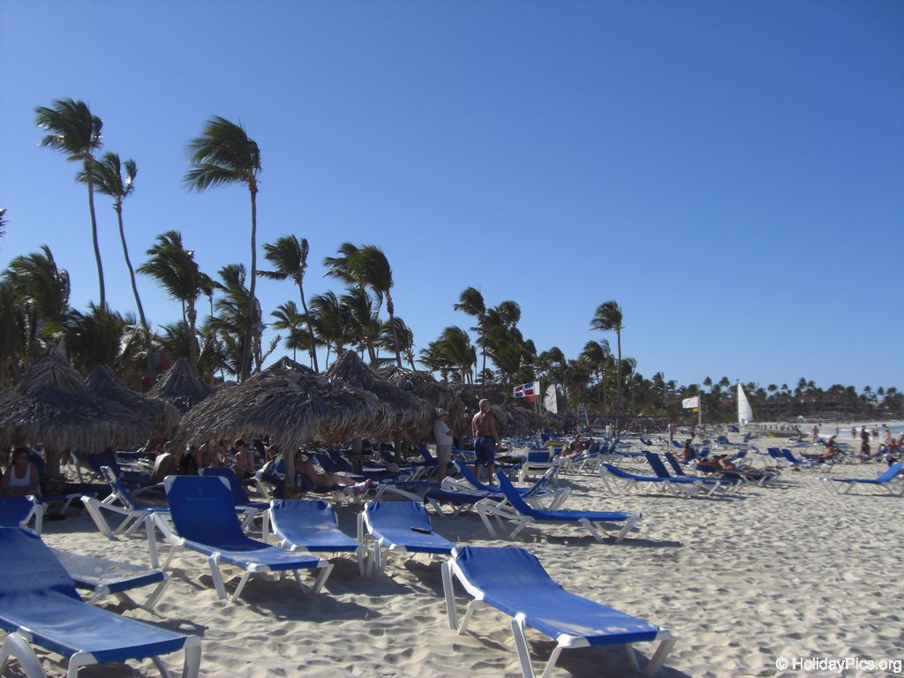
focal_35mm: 38
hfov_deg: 49.0
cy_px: 339
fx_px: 992
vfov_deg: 37.7
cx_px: 452
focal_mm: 6.2
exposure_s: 1/250
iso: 64
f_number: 8
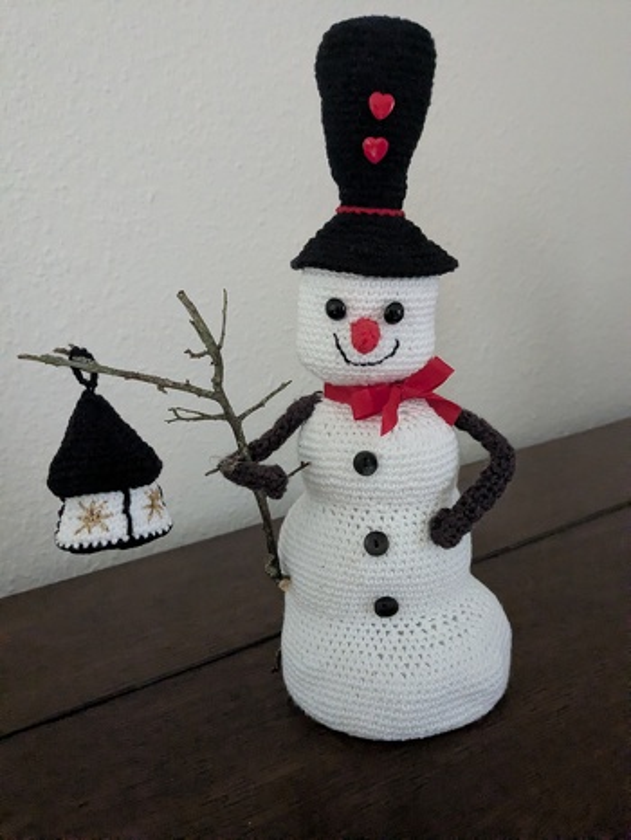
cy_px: 420
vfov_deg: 65.3
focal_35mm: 27
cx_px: 316
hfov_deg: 51.4
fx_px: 656
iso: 2789
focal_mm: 4.38
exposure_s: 1/99.9
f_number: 1.73
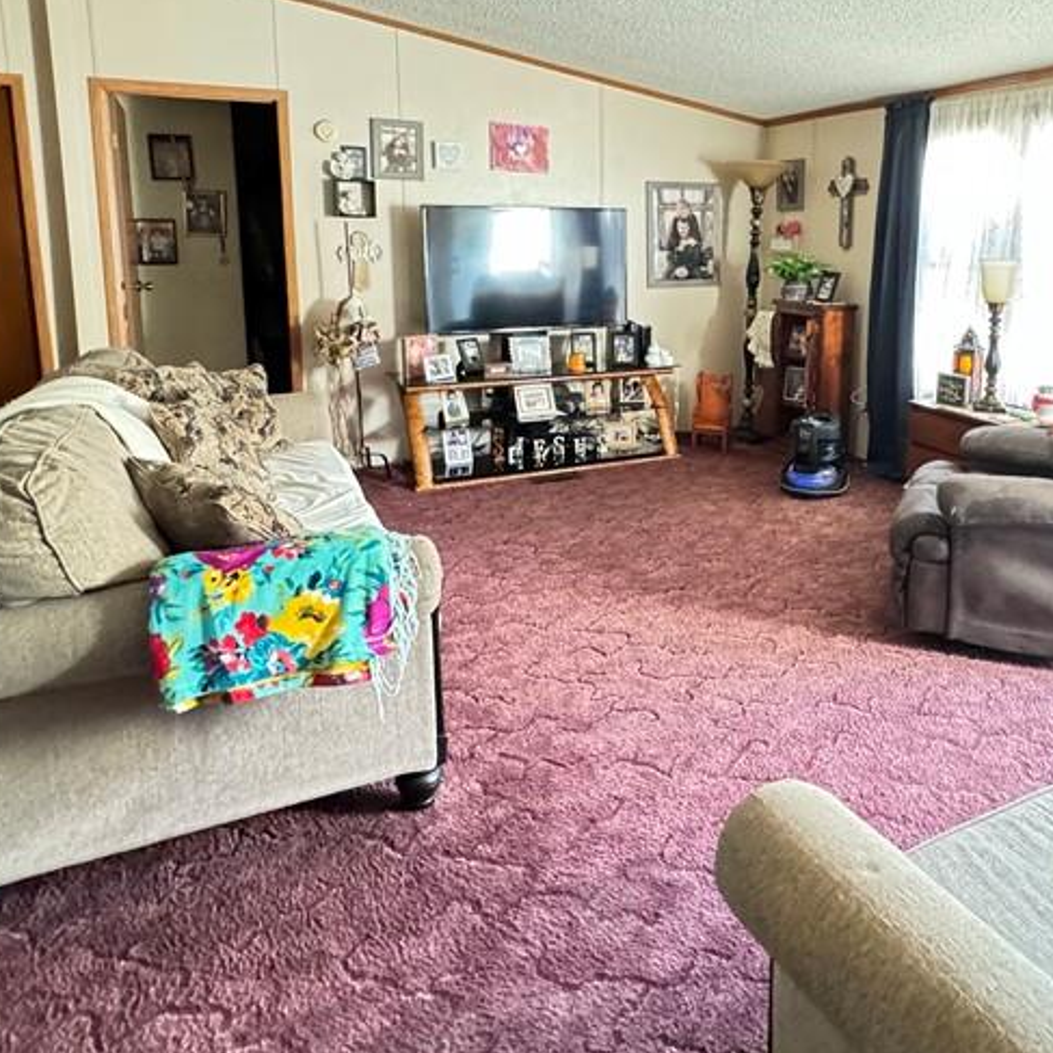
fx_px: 895
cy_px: 368
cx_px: 694
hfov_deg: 59.7
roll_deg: -0.2
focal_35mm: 26
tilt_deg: -9.0
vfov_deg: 59.8
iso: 1250
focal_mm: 2.22
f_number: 2.2
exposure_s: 1/30
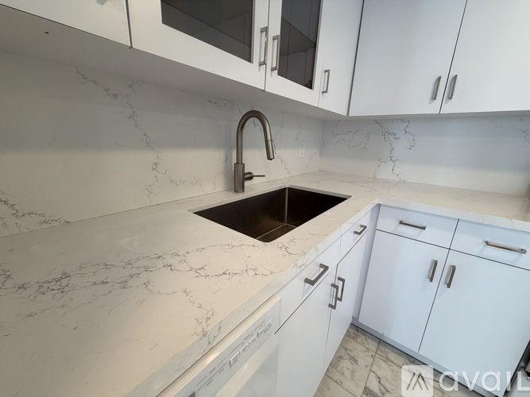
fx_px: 214
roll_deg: -1.9
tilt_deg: -15.4
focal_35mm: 14
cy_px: 198
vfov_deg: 85.7
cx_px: 265
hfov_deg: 102.1
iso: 160
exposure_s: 1/120
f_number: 2.2
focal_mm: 2.22
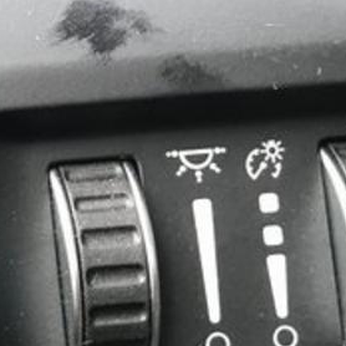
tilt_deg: +1.8
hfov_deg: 17.2
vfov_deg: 19.1
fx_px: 1029
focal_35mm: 91
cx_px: -173
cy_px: 209
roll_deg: +2.7
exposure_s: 1/15
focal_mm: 3.99
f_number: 1.8
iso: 50
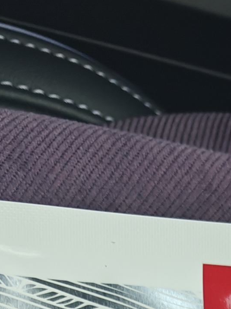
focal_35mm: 132
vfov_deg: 11.0
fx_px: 1175
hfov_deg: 11.0
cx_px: 282
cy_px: 868
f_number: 1.6
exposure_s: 1/220
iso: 50
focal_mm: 6.06
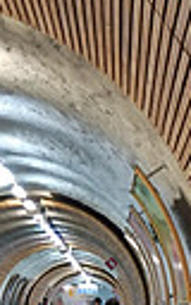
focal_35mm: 139
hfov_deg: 9.1
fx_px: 1158
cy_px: 181
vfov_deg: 15.0
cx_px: -117
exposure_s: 1/30
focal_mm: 4.15
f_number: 2.2
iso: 125
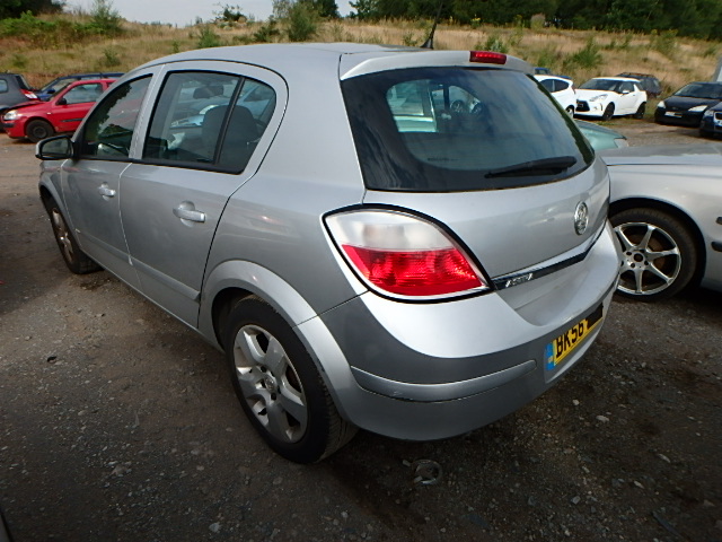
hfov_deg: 79.0
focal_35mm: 21
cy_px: 271
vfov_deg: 63.4
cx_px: 361
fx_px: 438
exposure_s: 1/400
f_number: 6
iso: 125
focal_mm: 3.7
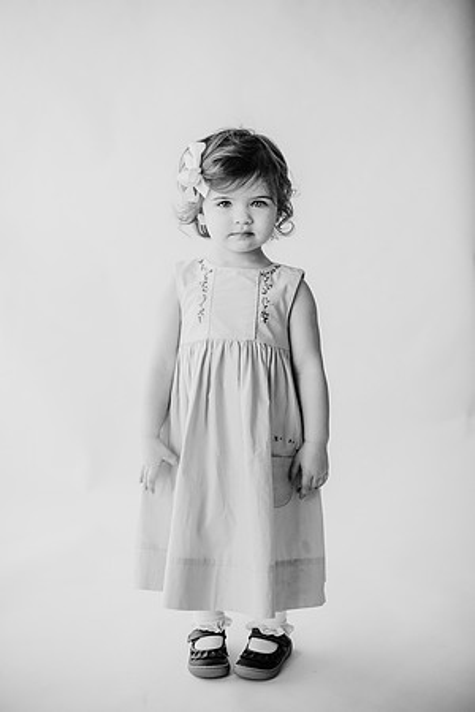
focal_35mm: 50
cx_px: 238
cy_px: 356
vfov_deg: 39.6
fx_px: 990
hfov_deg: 27.0
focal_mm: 50
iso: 320
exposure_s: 1/500
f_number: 2
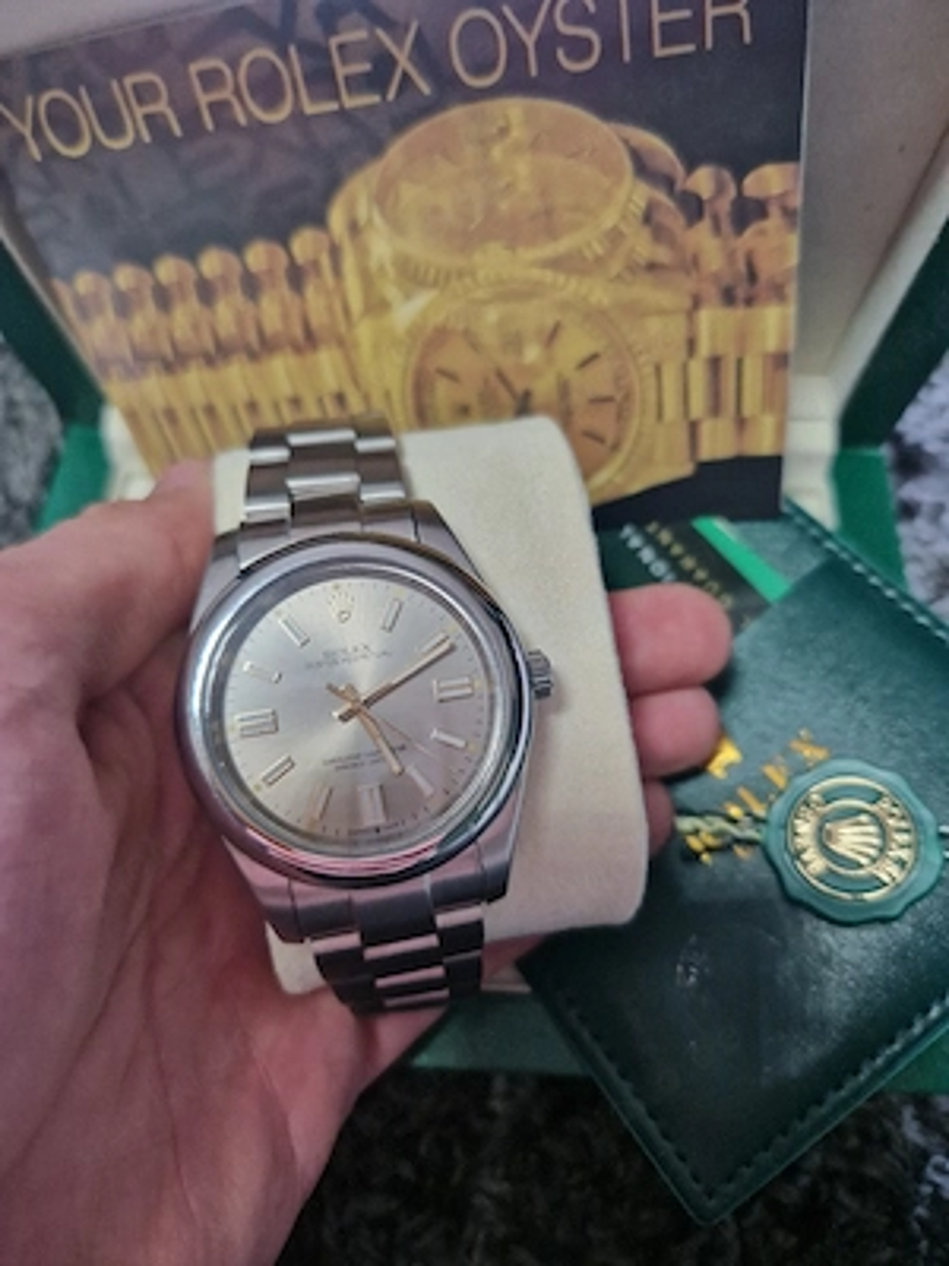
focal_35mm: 23
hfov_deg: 58.9
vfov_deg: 73.9
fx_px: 841
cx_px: 474
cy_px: 633
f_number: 1.8
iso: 500
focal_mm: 5.4
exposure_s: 1/50
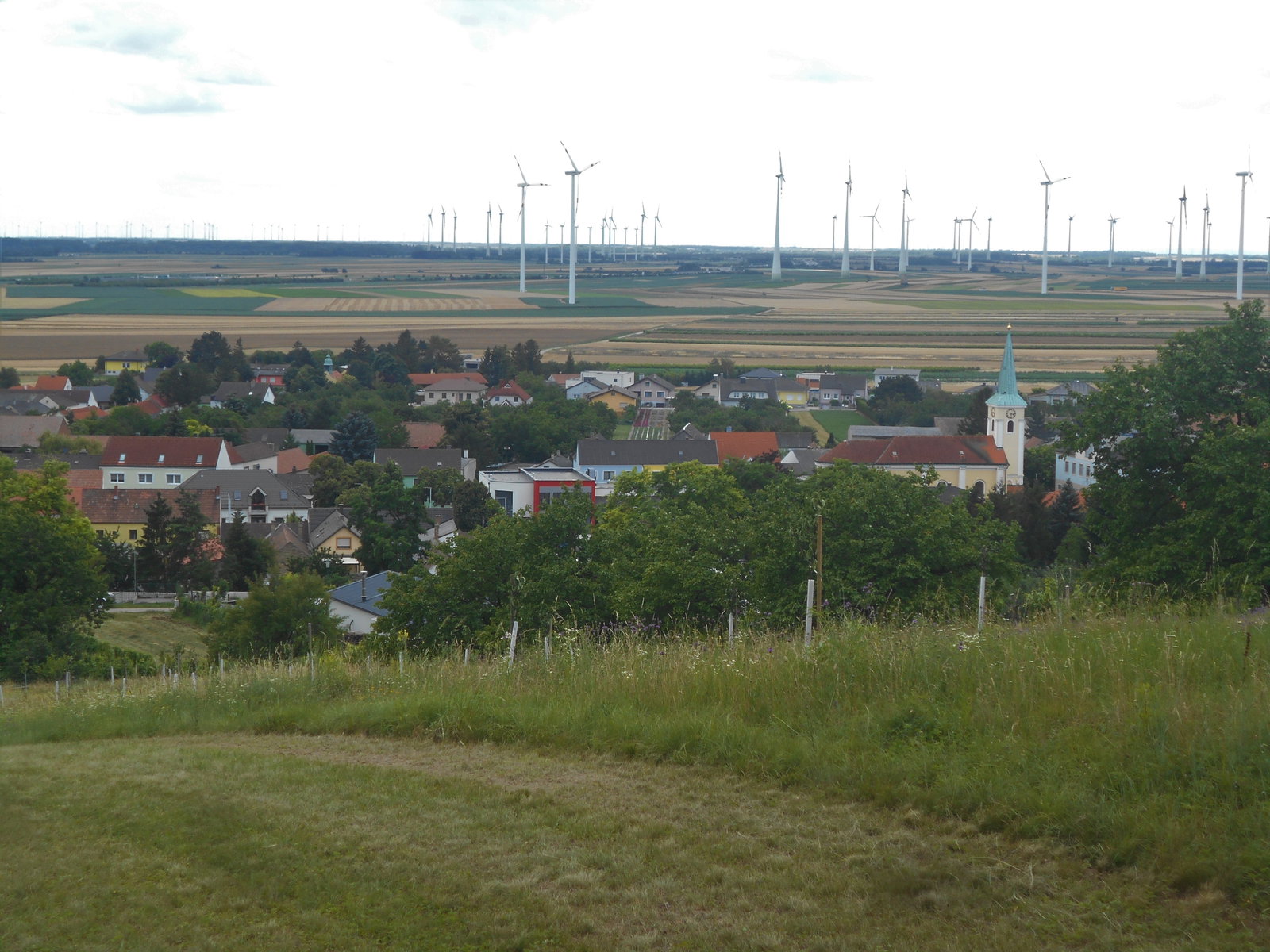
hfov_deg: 29.4
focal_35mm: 66
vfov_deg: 22.3
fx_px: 2421
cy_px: 476
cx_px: 635
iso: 80
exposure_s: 1/160
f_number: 5.3
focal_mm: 11.6
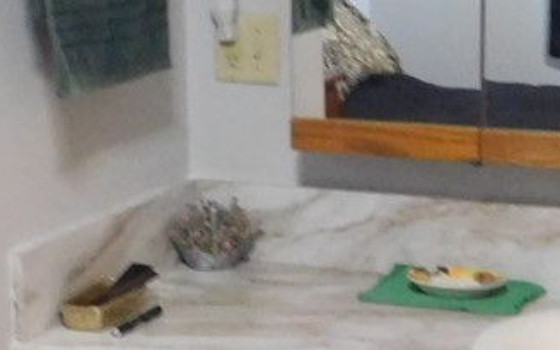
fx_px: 1816
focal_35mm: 119
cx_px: 253
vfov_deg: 11.0
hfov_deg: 17.5
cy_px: 219
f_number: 3
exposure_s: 1/8
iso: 500
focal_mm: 4
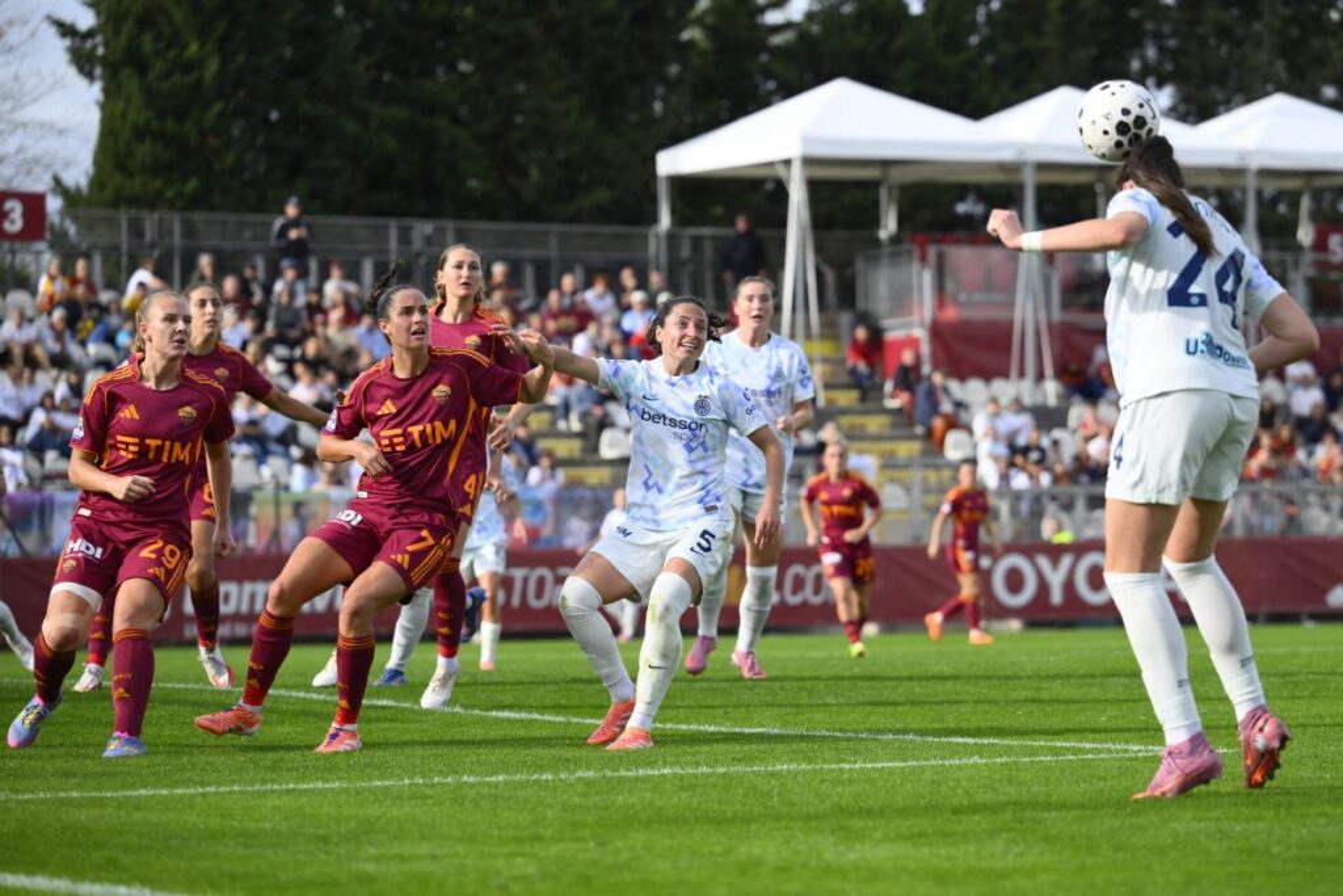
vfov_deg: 11.0
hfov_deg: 16.4
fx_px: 4664
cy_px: 448
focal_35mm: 125
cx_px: 672
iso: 500
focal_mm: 125
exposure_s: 1/5000
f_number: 3.2
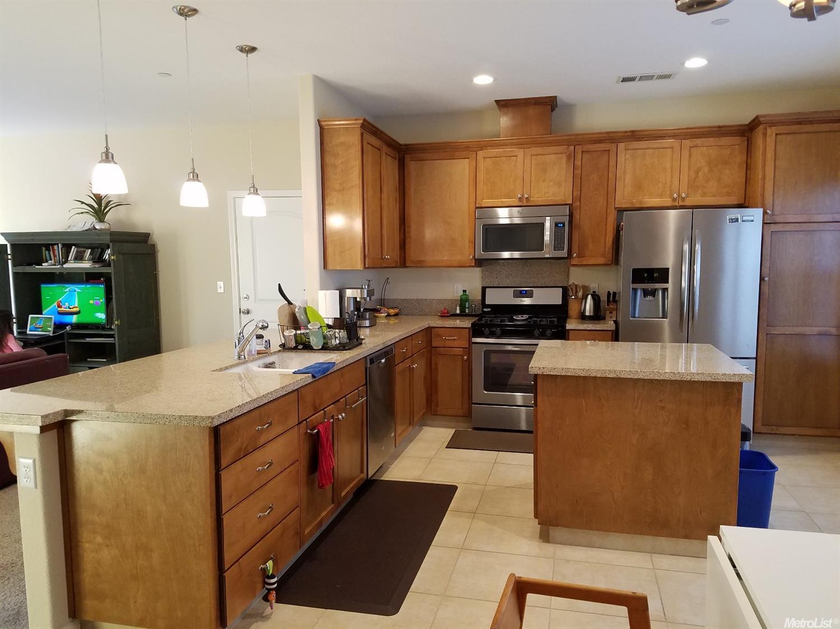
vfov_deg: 53.0
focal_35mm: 26
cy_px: 314
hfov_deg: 67.3
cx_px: 420
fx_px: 631
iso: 160
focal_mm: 4.2
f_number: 1.7
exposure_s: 1/40
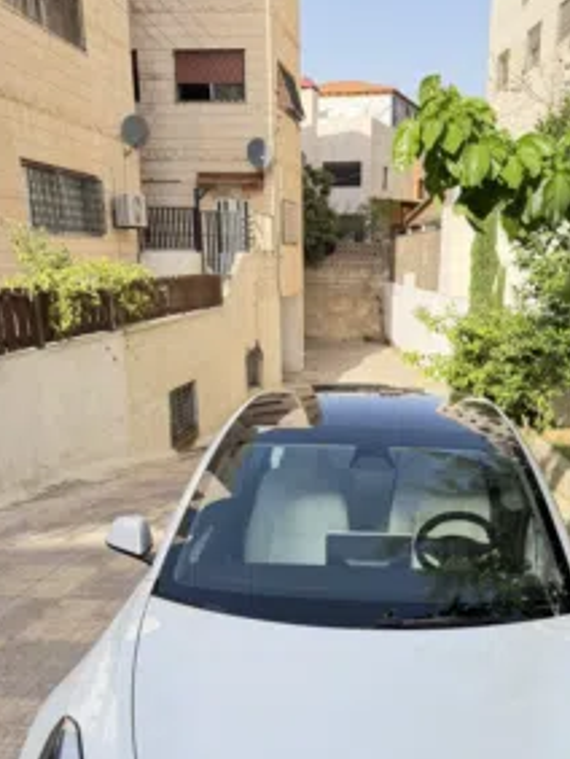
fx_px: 745
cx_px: 366
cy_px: 511
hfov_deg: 41.5
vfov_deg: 52.8
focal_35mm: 34
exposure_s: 1/1410
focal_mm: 6.76
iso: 100
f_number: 1.78
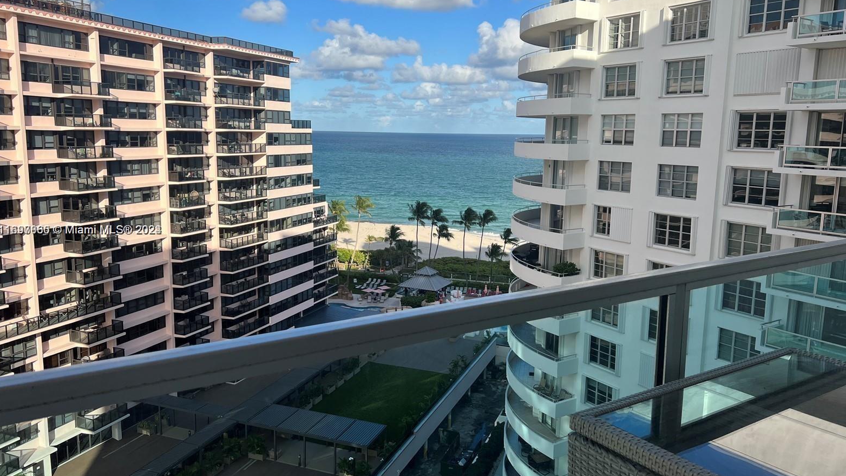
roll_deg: -0.1
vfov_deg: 40.2
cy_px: 231
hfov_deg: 66.1
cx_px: 421
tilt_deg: -8.1
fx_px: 651
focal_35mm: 29
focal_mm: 5.7
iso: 50
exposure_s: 1/4444
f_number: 1.5
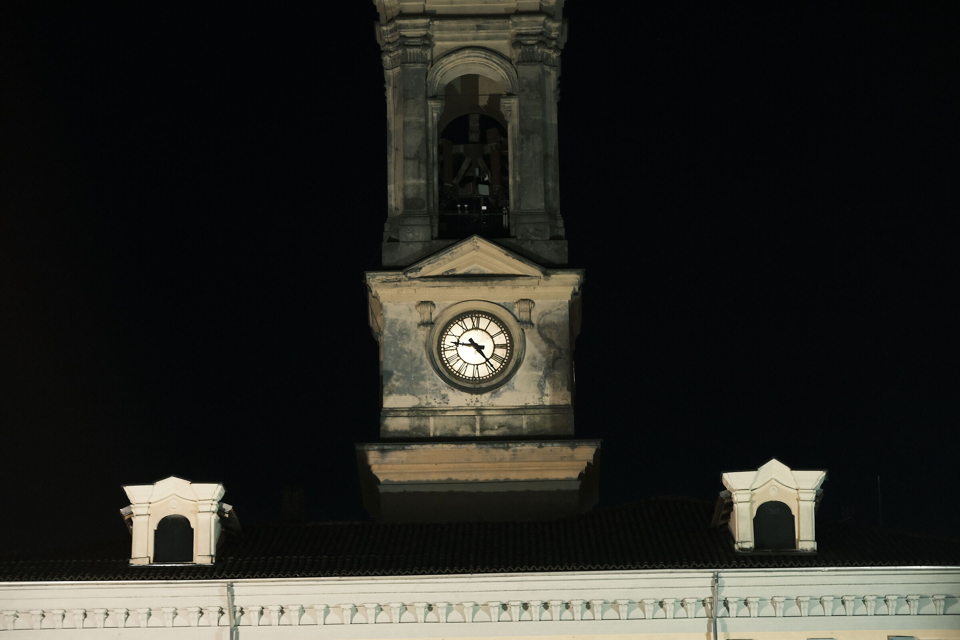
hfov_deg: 19.5
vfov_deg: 13.0
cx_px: 480
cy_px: 320
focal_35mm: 105
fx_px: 2800
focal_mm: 70
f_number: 4
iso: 800
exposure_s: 1/2.6
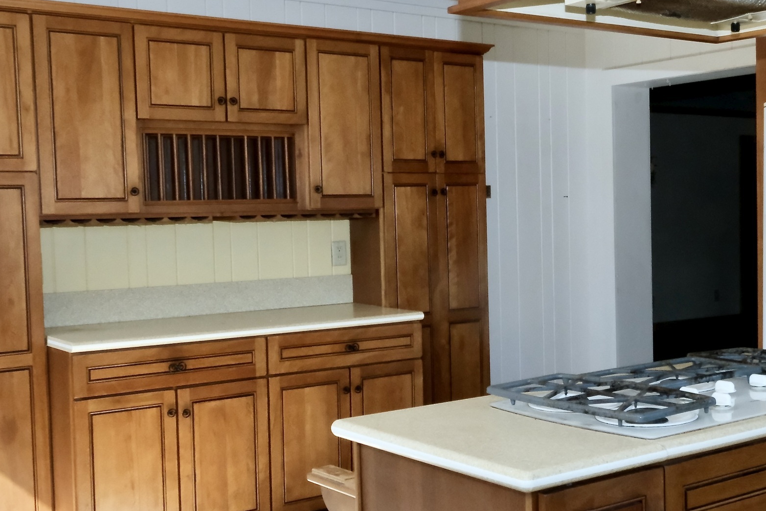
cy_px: 267
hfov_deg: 38.3
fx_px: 1085
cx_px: 525
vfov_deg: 26.5
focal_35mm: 51
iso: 3200
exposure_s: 1/60
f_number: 20
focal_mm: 17.1
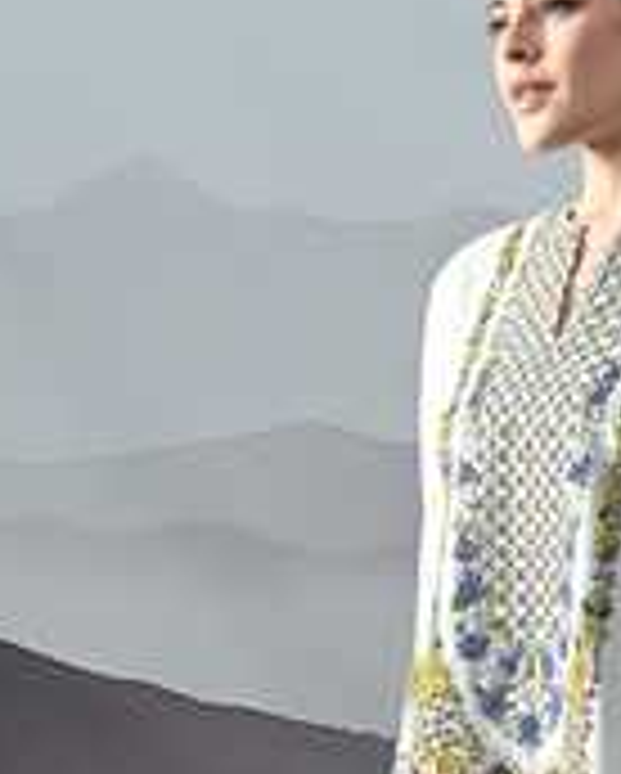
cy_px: 965
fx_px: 4266
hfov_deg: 8.3
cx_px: 662
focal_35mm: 186
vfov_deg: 10.2
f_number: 8
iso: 250
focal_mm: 65
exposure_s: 1/160
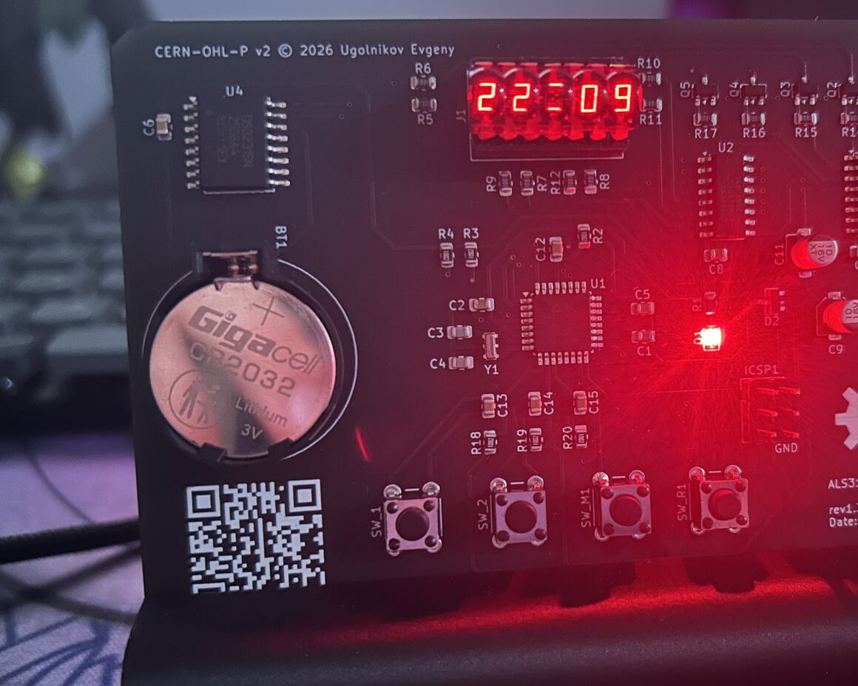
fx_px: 889
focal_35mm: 35
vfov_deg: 42.1
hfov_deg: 50.9
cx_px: 550
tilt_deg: -21.7
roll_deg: +0.0
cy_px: 391
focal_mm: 5.7
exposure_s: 1/10
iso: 1000
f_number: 1.5
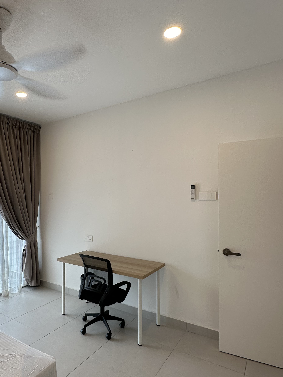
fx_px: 251
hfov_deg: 57.4
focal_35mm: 23
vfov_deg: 73.9
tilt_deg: +1.1
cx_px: 91
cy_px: 199
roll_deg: -0.2
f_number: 2.2
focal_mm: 2.22
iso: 50
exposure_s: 1/100
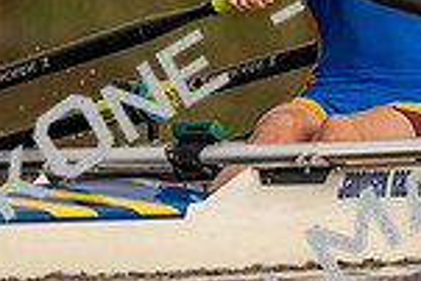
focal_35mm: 2301
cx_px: 694
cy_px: -1
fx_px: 26934
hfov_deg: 0.9
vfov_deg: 0.6
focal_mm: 600
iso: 1400
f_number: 4
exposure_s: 1/2500
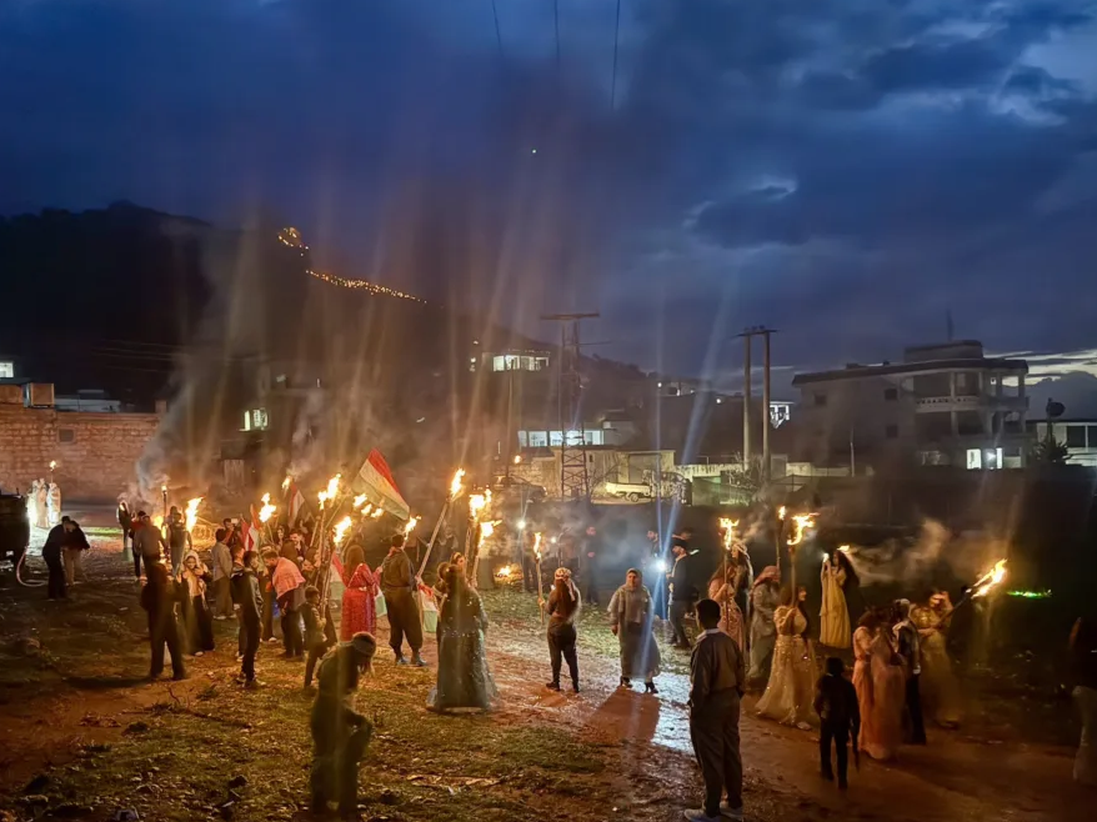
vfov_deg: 49.6
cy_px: 472
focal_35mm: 28
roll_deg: +2.8
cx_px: 476
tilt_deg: +0.4
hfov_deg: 63.2
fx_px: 887
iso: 2000
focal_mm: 6.76
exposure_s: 1/25
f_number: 1.78
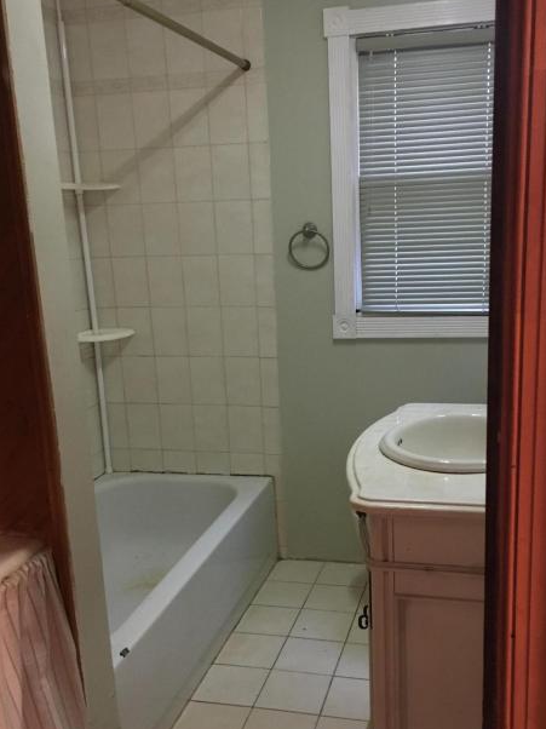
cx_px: 308
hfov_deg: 38.6
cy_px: 417
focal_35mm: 37
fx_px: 779
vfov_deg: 50.0
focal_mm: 4.15
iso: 200
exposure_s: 1/20
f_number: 2.2
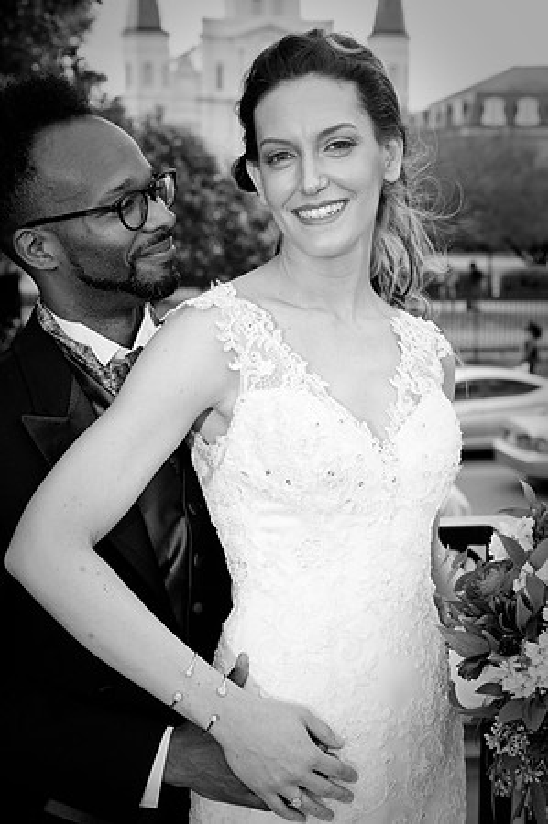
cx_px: 274
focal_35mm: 70
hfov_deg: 19.4
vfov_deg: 28.9
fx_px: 1602
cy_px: 412
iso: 320
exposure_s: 1/250
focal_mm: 70
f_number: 8
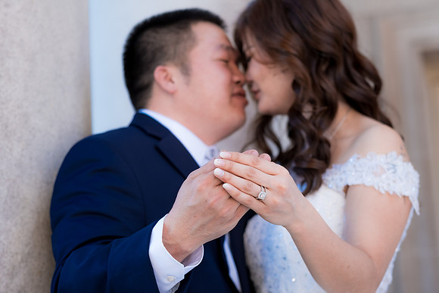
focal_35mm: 84
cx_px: 220
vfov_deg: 16.3
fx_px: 1025
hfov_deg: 24.2
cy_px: 146
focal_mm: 56
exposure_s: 1/400
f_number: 2.8
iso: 160
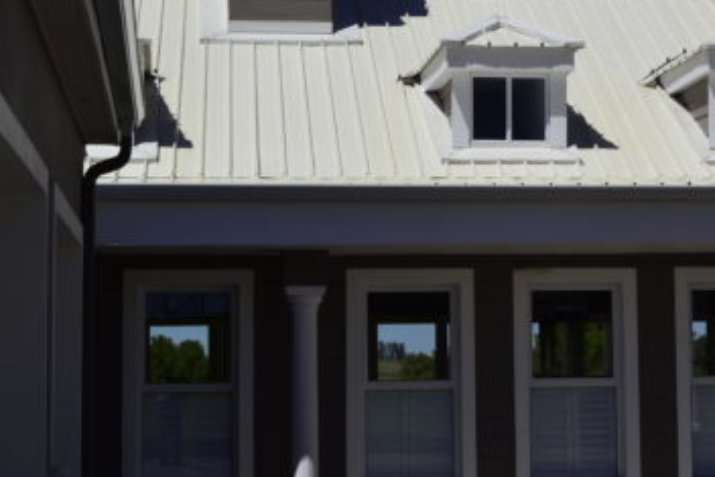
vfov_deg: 14.9
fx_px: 1828
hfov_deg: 21.9
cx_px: 532
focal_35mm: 92
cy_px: 199
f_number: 8
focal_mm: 36
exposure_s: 1/1000
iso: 200
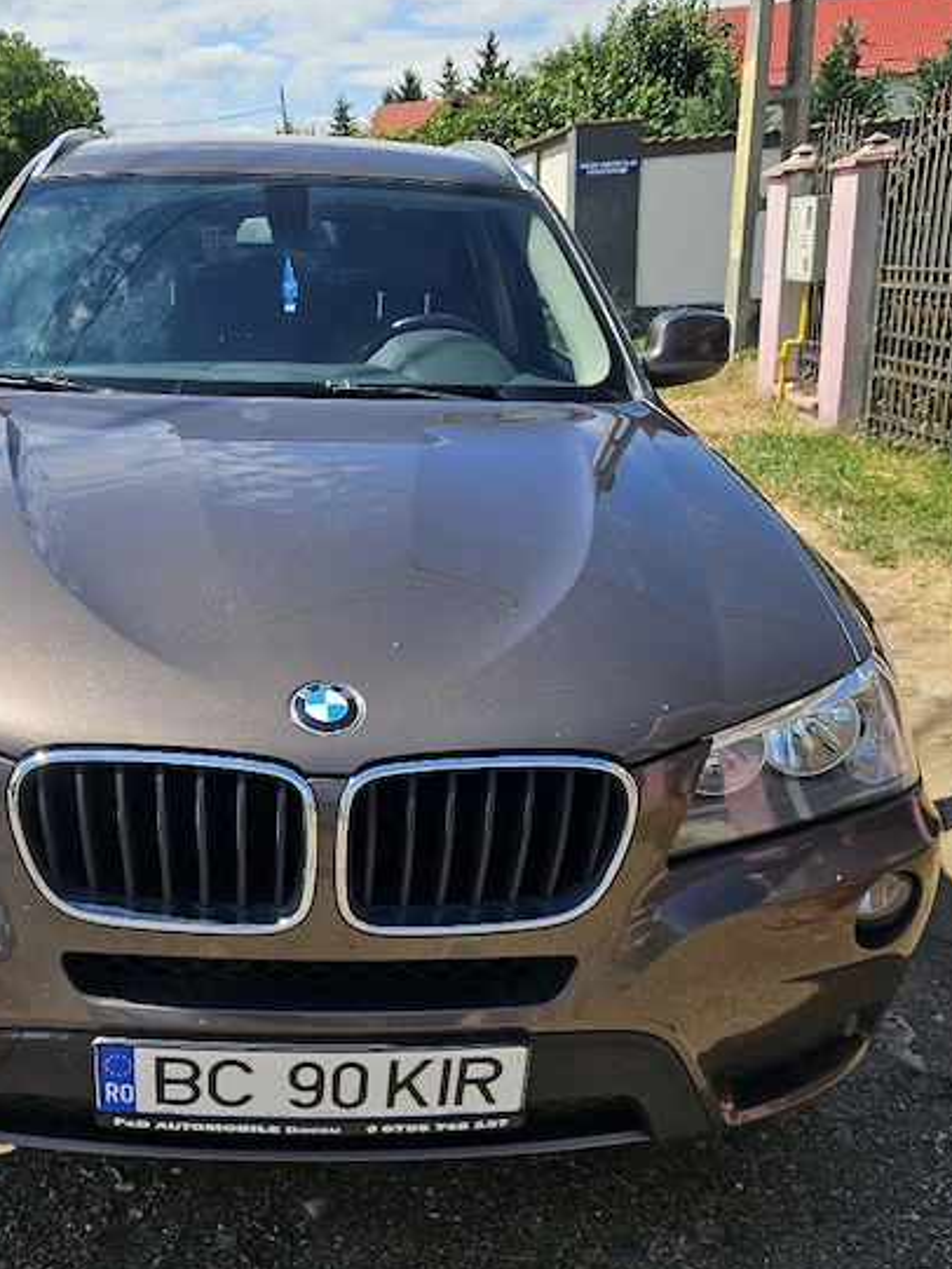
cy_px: 661
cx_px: 302
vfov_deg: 53.9
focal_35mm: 34
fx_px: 1246
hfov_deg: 41.2
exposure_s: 1/1667
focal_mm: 5.4
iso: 25
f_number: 1.8
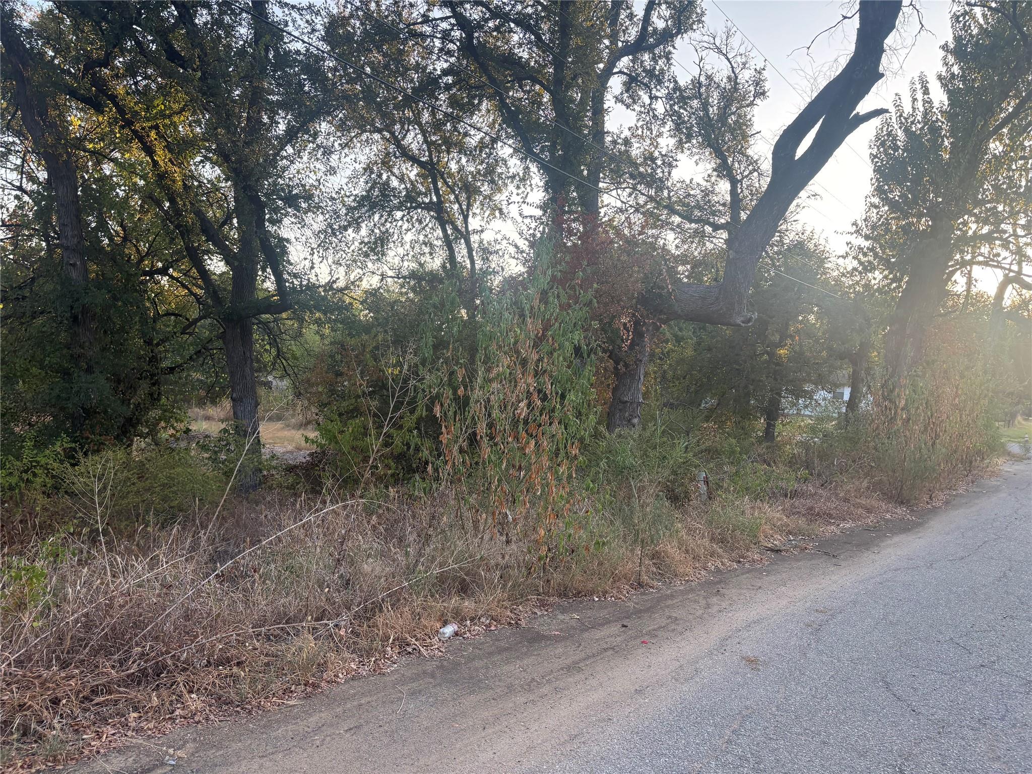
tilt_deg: -1.7
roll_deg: -0.6
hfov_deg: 67.3
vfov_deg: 53.1
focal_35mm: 26
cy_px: 387
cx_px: 516
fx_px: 775
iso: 50
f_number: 1.6
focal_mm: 5.96
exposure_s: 1/231
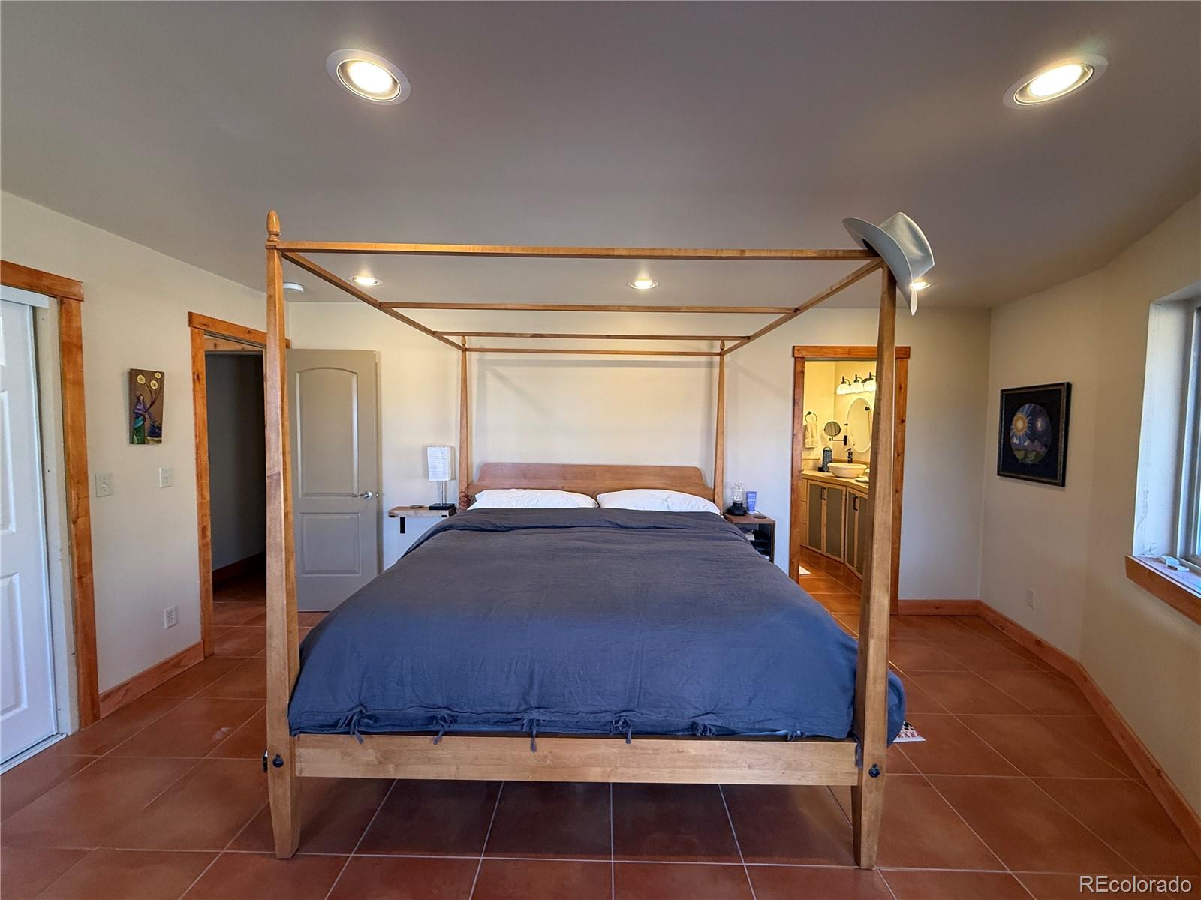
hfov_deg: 102.1
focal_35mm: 14
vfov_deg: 85.7
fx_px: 486
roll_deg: -0.8
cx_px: 600
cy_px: 450
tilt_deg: -1.8
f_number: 2.2
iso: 200
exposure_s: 1/120
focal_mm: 2.22
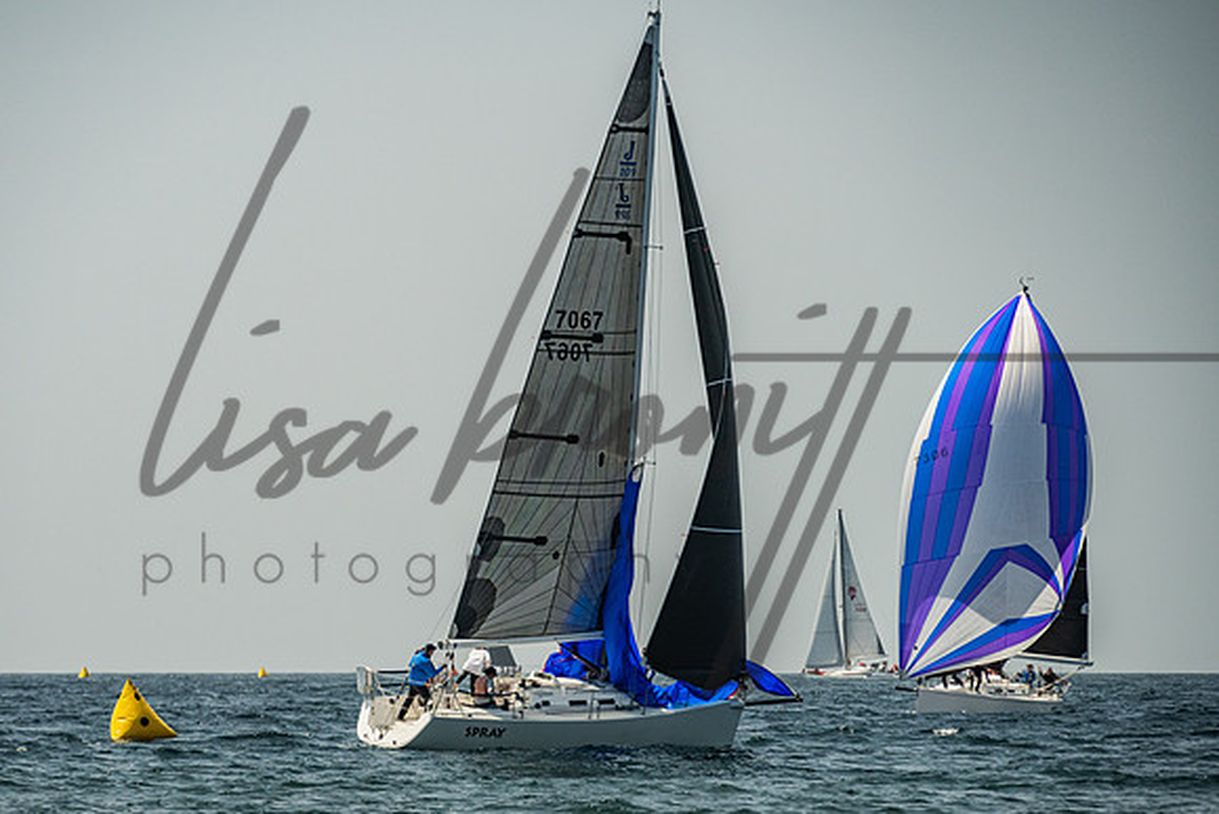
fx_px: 8853
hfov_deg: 7.9
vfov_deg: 5.3
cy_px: 522
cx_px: 452
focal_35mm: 261
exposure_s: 1/1600
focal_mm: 200
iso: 320
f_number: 6.3
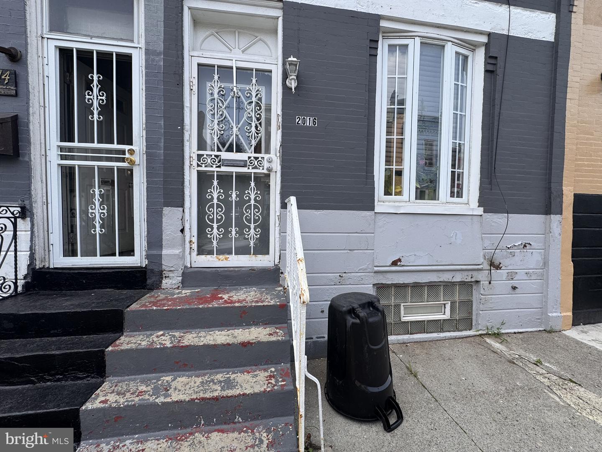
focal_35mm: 14
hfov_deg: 102.1
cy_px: 226
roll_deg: -0.8
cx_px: 301
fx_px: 243
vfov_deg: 85.7
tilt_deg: -2.6
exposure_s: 1/779
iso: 40
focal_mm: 2.22
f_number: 2.2
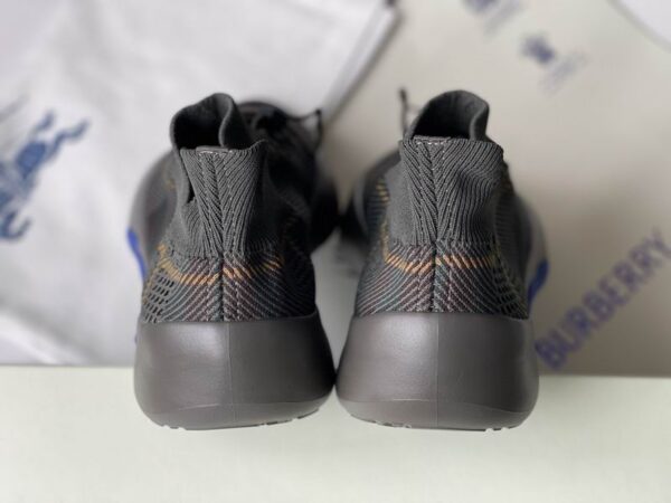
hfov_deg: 30.3
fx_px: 1241
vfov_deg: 22.9
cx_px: 336
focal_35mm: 64
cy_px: 252
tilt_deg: -66.1
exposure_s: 1/121
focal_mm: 7.5
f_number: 2.2
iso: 100
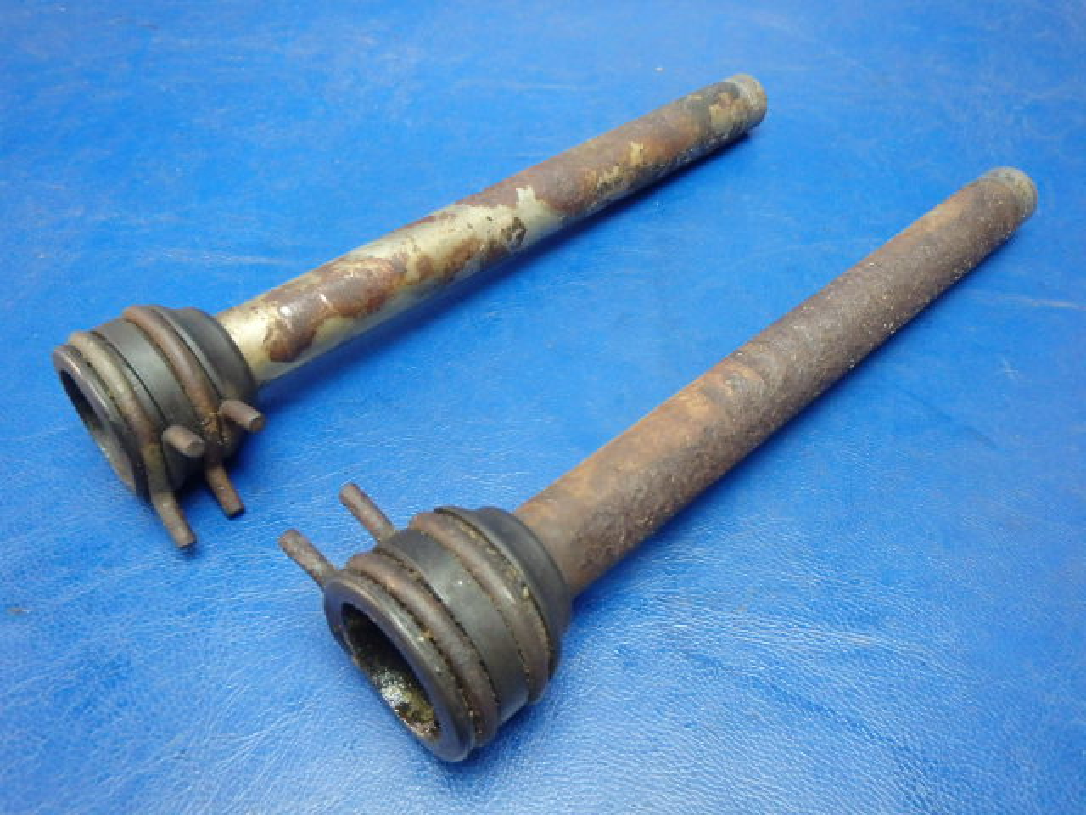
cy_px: 408
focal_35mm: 28
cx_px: 543
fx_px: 878
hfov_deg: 63.4
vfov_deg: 49.7
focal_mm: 5
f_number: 3.9
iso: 1000
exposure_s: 1/30
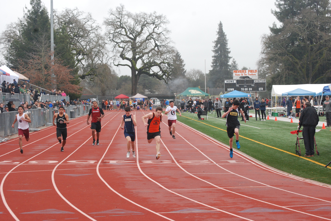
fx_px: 759
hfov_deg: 24.6
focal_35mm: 82
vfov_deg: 16.6
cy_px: 110
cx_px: 166
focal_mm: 55
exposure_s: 1/400
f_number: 10
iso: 1000
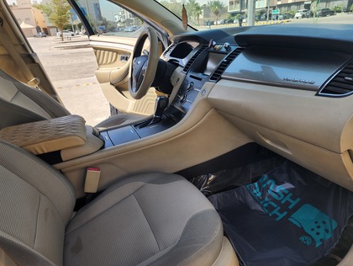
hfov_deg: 69.3
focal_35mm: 25
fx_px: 255
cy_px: 144
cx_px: 181
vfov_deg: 54.9
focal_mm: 6.4
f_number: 1.8
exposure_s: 1/249
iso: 12
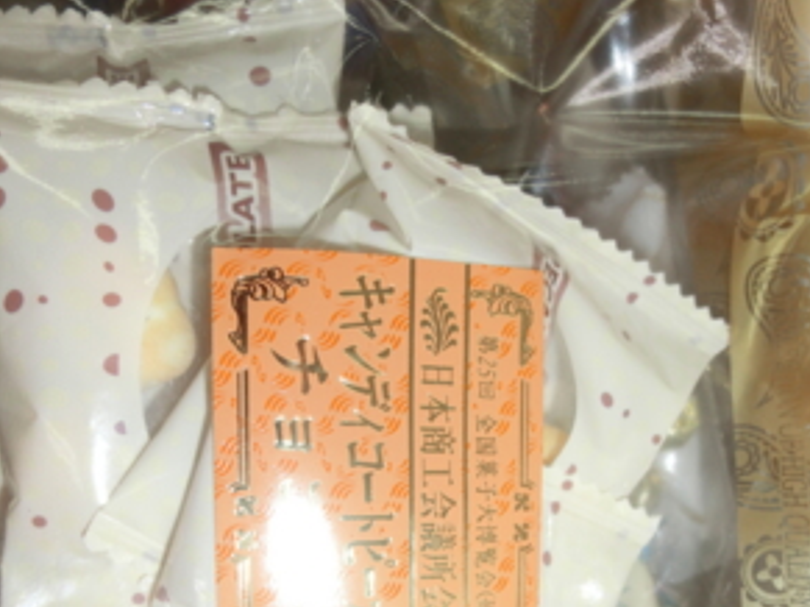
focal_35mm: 33
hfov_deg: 55.4
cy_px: 529
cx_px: 415
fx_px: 772
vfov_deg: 40.2
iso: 80
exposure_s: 1/125
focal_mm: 4.24
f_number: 3
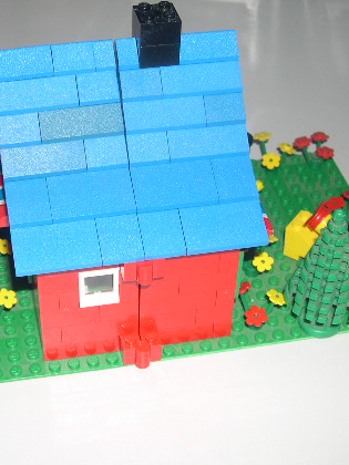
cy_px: 217
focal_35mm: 64
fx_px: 860
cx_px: 115
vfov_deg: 30.3
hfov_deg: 22.8
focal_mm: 9
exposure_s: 1/60
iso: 100
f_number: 2.9
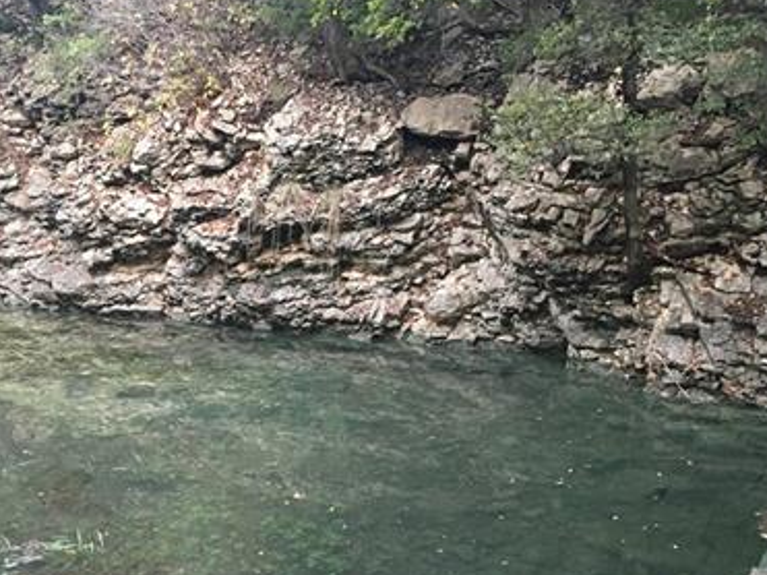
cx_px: 260
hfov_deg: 37.8
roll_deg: +2.2
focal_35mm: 50
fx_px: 1108
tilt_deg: -16.0
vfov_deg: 28.8
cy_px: 405
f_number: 2.2
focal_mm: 4.15
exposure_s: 1/30
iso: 100
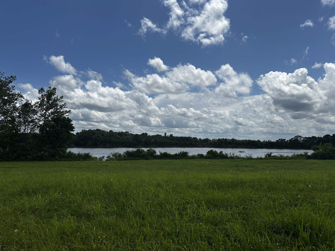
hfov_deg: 71.6
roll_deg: -1.4
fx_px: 232
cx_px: 168
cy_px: 126
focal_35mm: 24
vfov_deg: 56.8
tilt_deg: +2.7
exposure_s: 1/10753
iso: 80
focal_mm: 6.86
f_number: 1.78
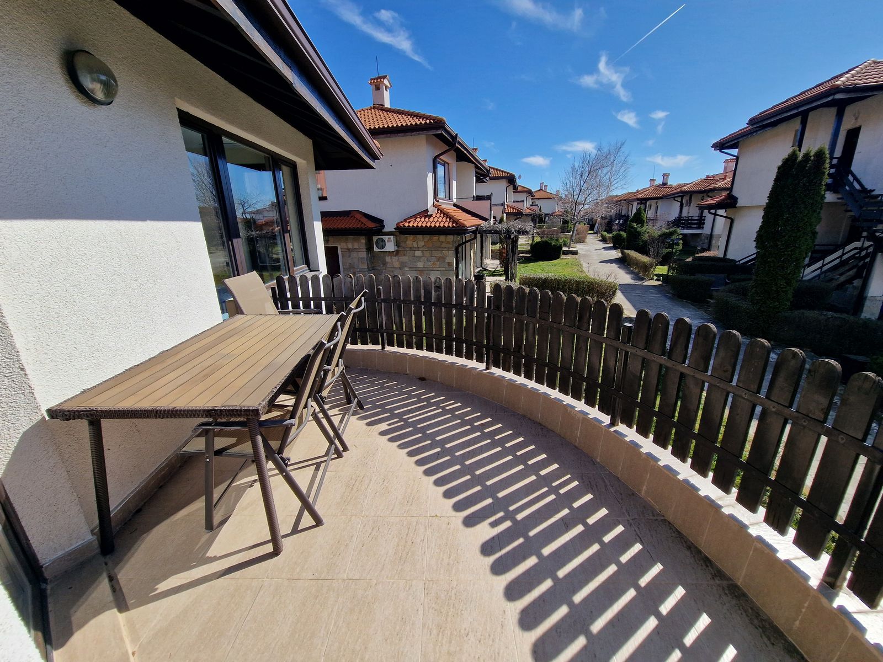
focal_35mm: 13
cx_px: 442
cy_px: 331
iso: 50
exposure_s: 1/2136
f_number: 2.2
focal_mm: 2.2
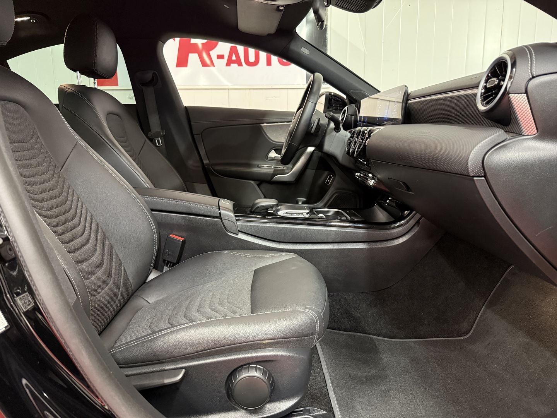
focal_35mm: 24
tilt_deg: -10.0
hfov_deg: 71.6
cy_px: 209
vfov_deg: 56.8
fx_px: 386
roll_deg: +0.8
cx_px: 278
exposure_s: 1/38
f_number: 1.78
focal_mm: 6.76
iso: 800
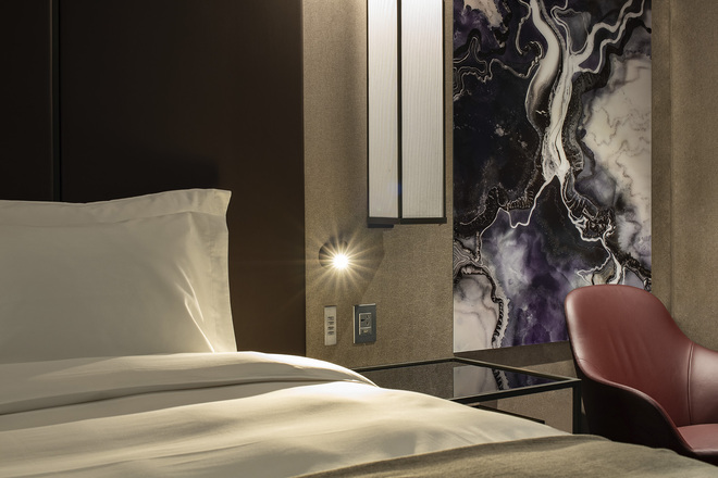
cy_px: 239
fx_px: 997
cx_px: 359
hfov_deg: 39.6
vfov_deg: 27.0
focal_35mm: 50
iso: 200
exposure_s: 2.5
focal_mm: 50
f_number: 11
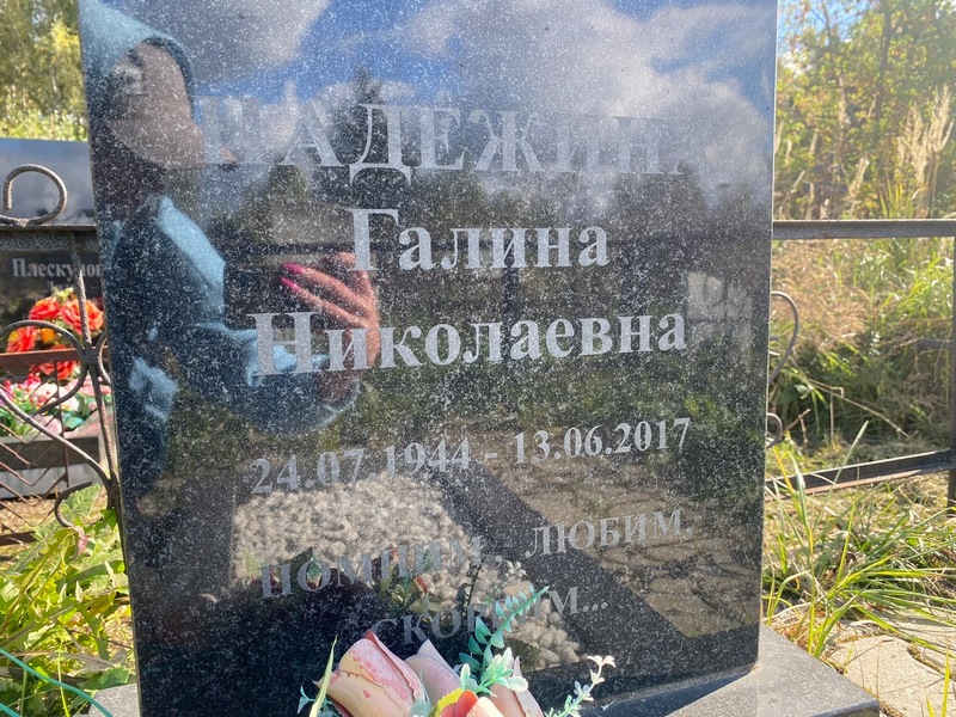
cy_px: 358
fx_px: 718
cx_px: 478
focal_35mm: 26
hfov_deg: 67.3
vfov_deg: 53.1
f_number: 1.8
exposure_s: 1/432
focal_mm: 4.25
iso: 32
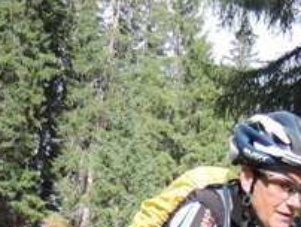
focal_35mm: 93
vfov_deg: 14.2
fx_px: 810
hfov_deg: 20.9
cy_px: 402
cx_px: 233
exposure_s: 1/400
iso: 80
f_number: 2.2
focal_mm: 5.1
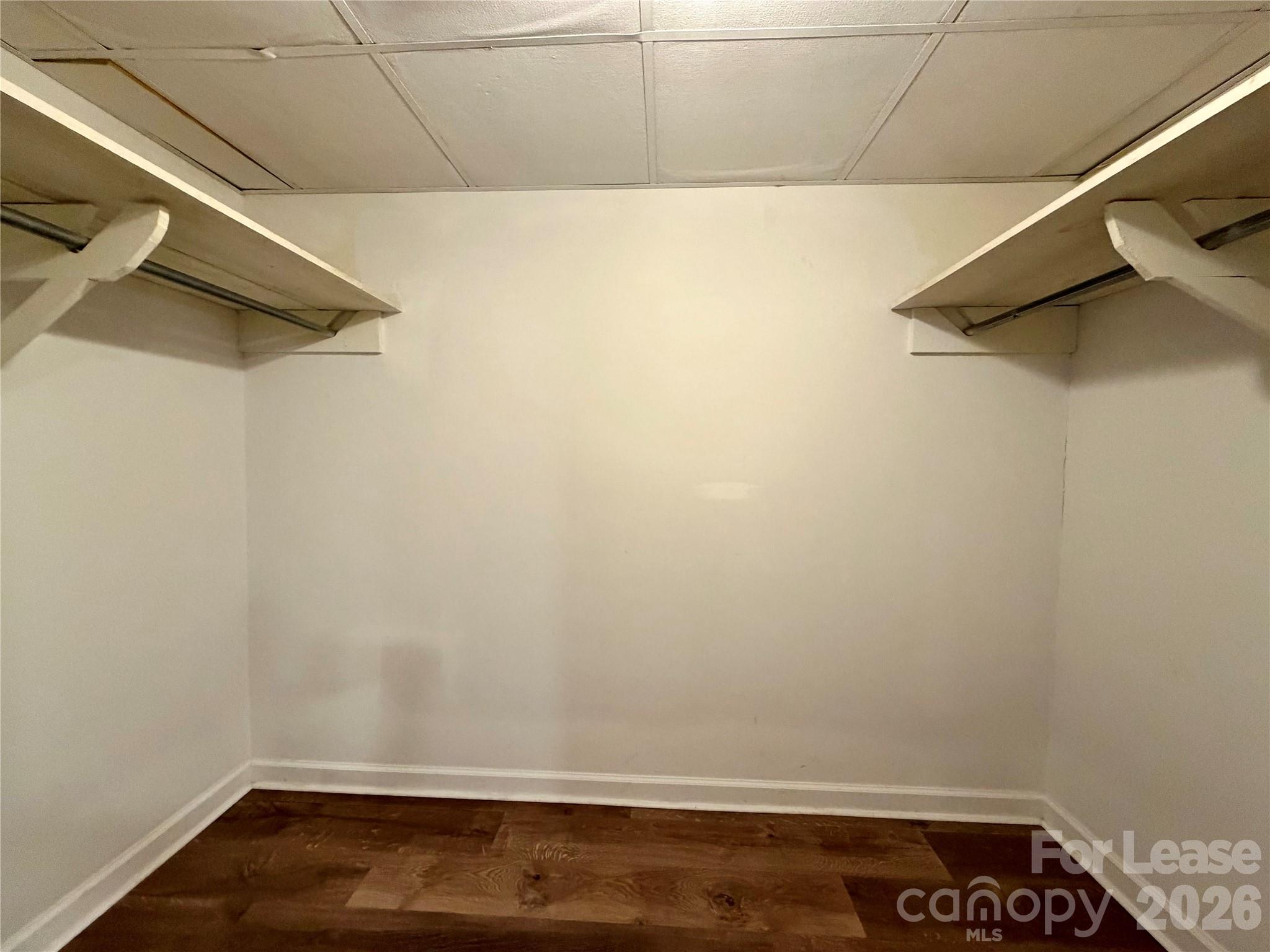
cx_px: 635
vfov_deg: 85.7
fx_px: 514
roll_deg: -1.0
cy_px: 476
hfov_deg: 102.1
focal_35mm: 14
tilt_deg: -3.9
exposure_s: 1/60
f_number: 2.2
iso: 400
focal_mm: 2.22
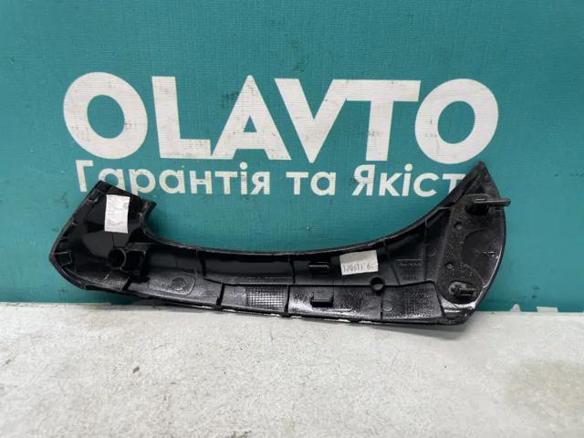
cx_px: 292
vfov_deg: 53.1
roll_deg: +0.6
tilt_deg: -22.6
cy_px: 219
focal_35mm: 26
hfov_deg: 67.3
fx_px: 439
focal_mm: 4.2
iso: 125
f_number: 1.6
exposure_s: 1/100
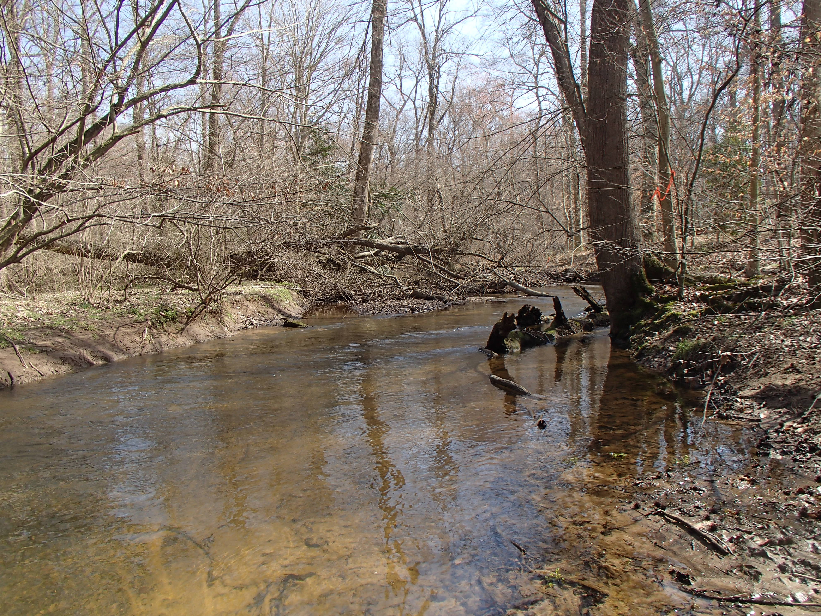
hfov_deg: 63.4
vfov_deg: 49.7
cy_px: 308
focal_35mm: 28
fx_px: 664
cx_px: 410
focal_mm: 5
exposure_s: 1/200
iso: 100
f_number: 3.9
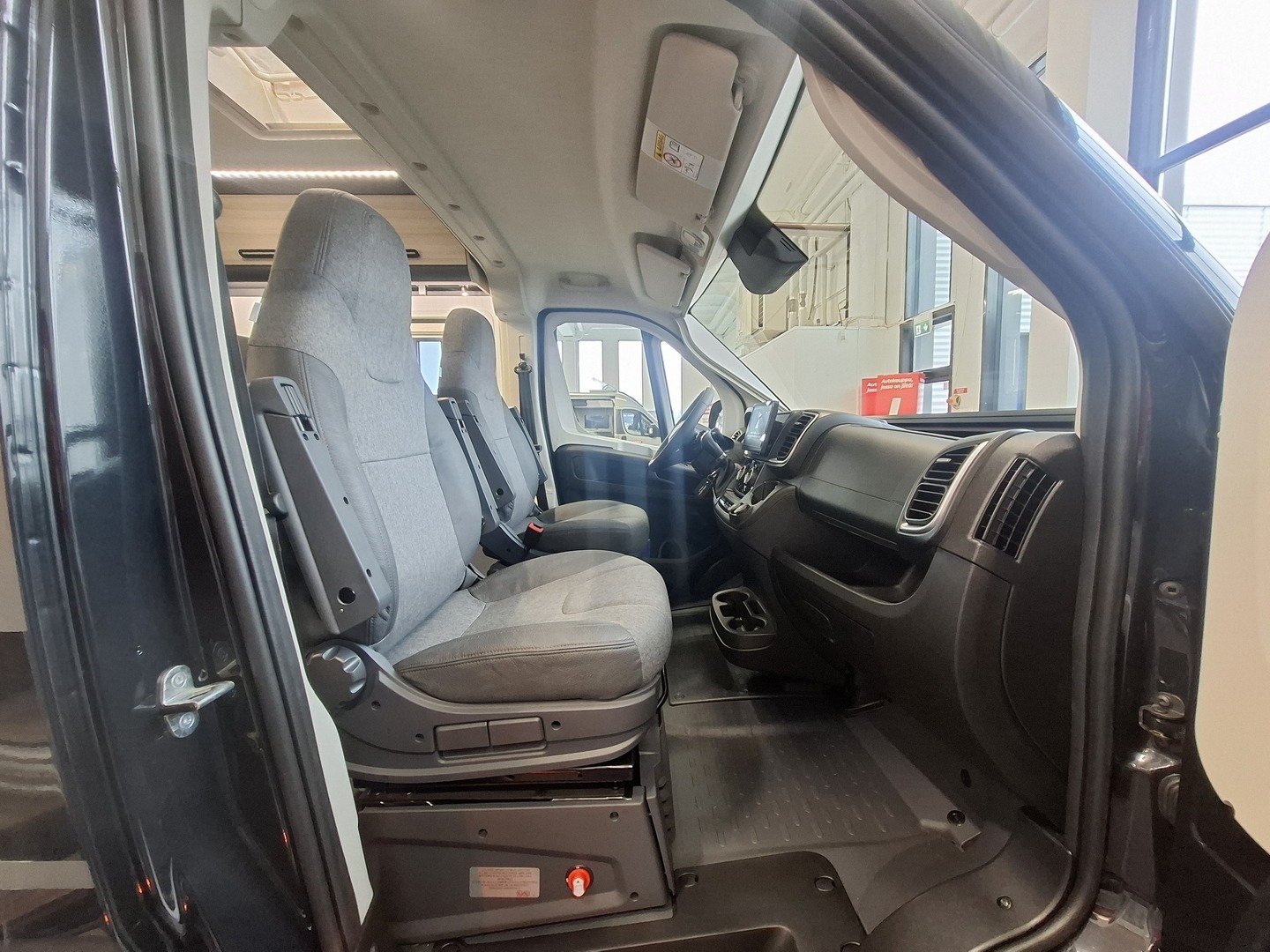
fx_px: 477
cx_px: 635
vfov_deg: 89.9
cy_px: 476
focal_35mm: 13
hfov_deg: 106.2
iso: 200
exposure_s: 1/25
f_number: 2.2
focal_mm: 1.74
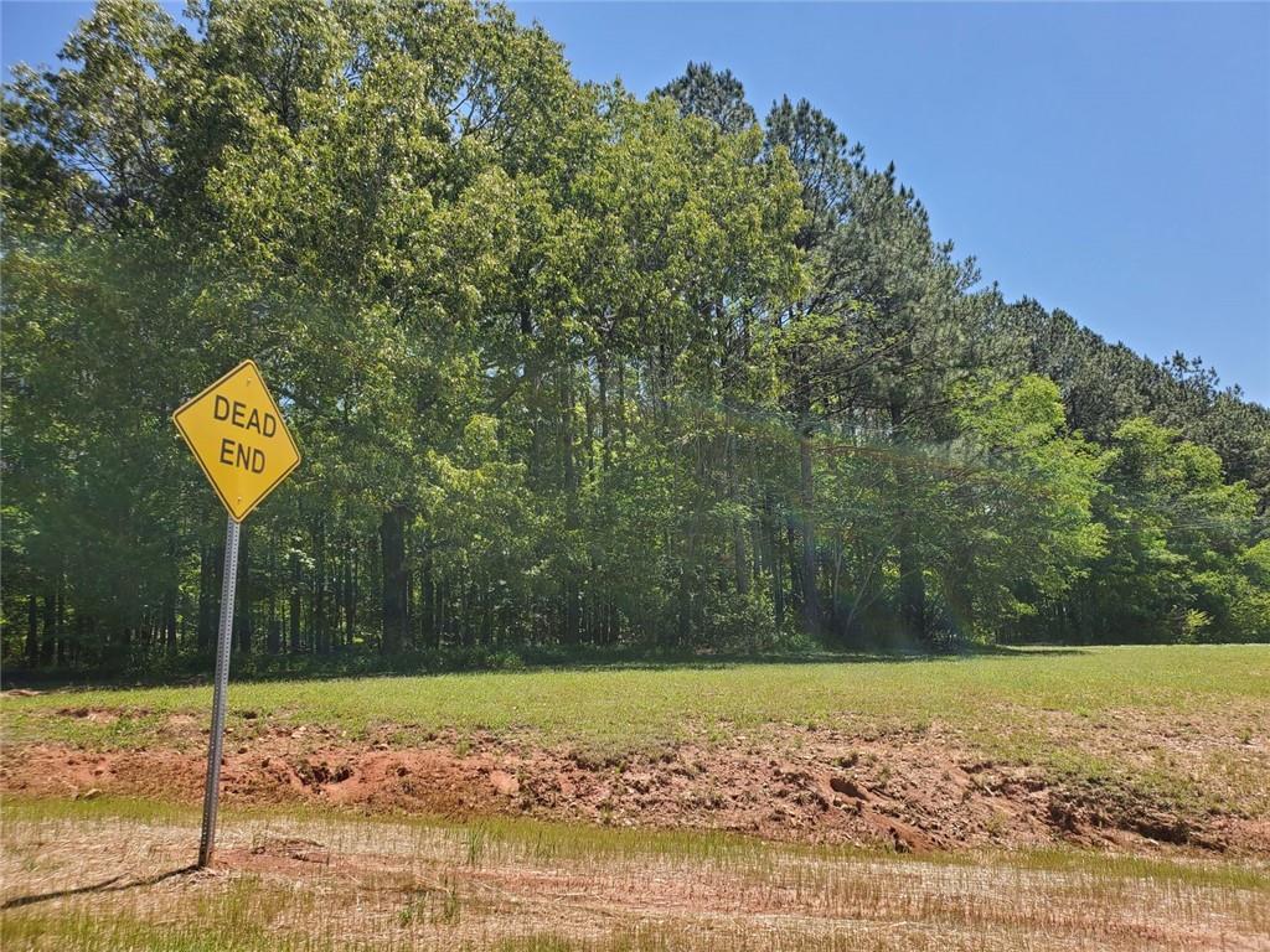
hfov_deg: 67.3
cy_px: 476
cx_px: 635
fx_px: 954
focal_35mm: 26
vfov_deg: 53.1
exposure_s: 1/991
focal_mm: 4.3
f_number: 2.4
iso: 50
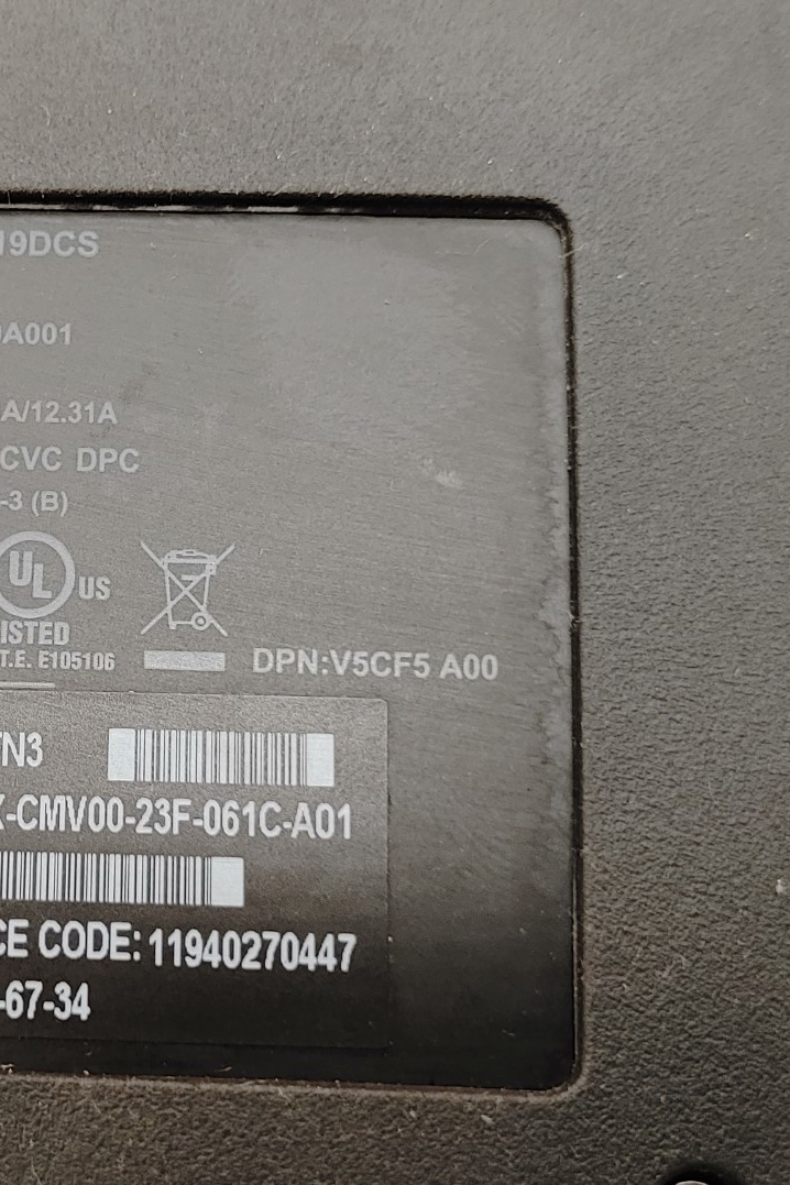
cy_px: 593
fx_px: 1876
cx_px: 21
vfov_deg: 35.1
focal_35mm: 57
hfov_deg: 22.9
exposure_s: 1/60
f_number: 1.8
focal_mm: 4.36
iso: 100
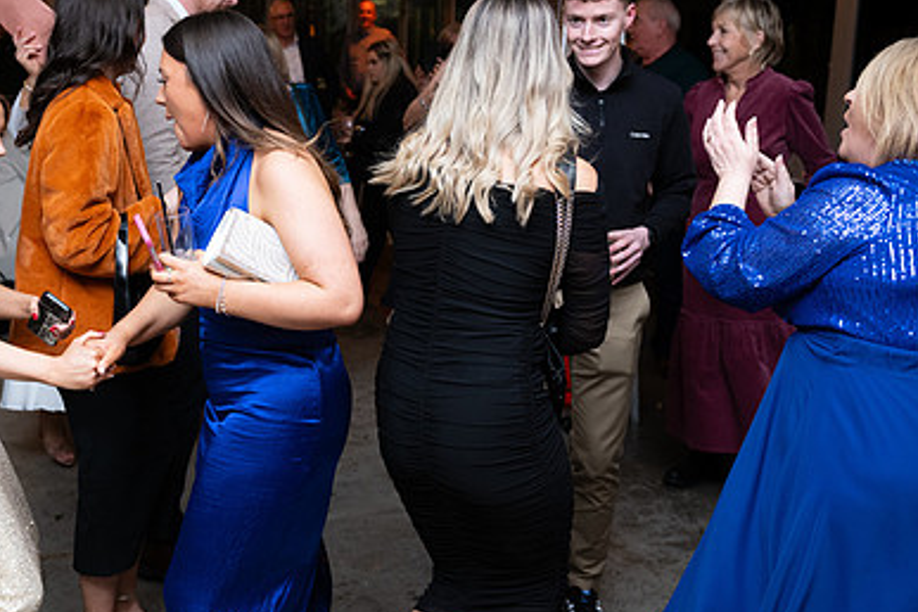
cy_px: 269
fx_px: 1224
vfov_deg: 28.1
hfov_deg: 40.2
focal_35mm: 48
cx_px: 249
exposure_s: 1/160
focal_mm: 32
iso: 800
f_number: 3.5
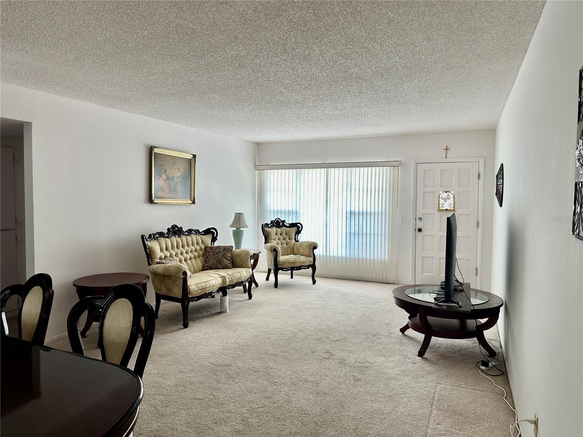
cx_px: 292
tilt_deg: -2.8
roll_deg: -0.9
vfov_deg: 56.8
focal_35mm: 24
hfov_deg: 71.6
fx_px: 404
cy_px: 218
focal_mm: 6.86
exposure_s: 1/60
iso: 125
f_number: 1.78
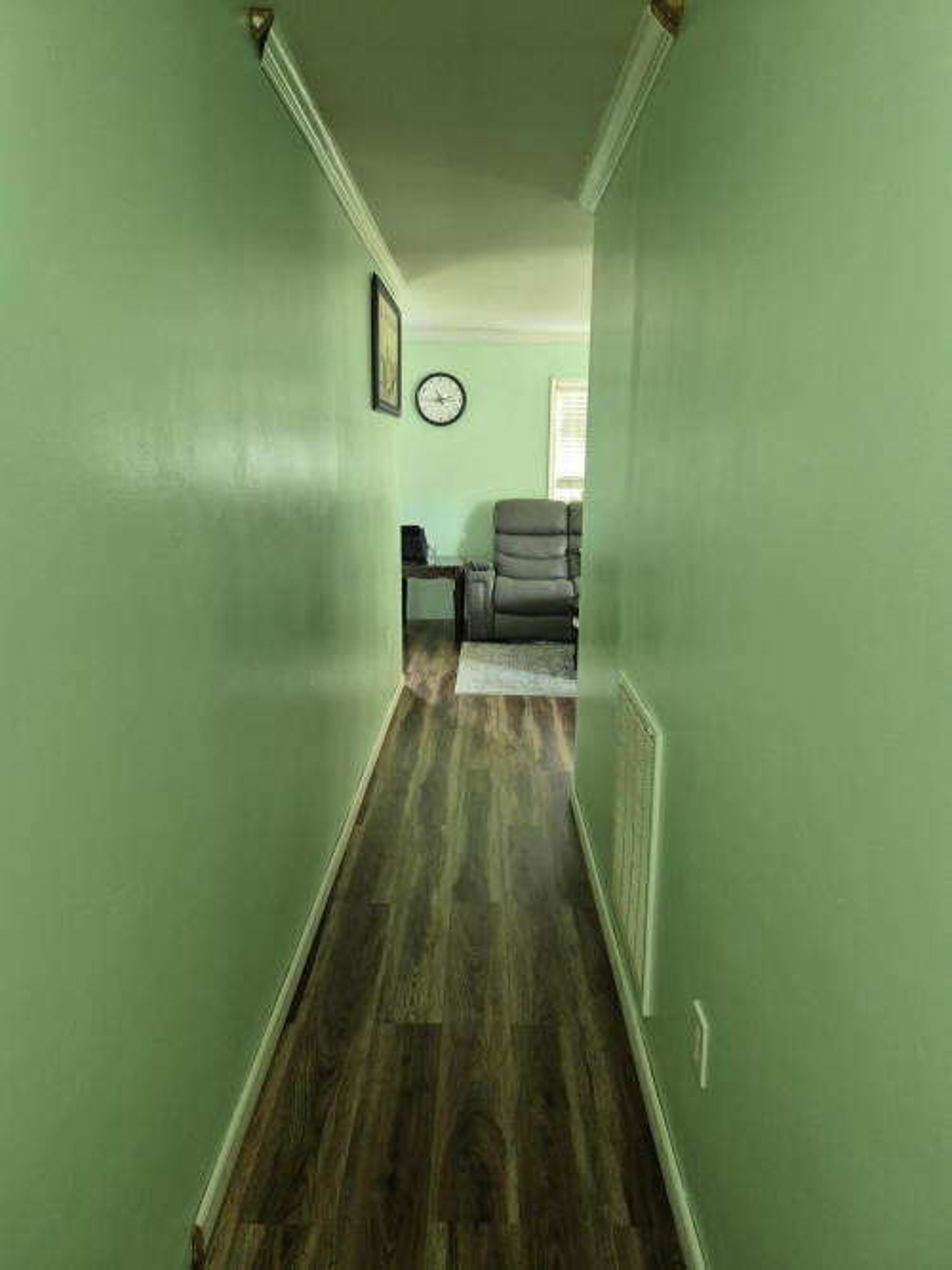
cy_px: 635
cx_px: 476
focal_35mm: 23
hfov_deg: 58.9
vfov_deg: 73.9
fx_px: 844
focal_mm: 5.4
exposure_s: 1/120
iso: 500
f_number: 1.8
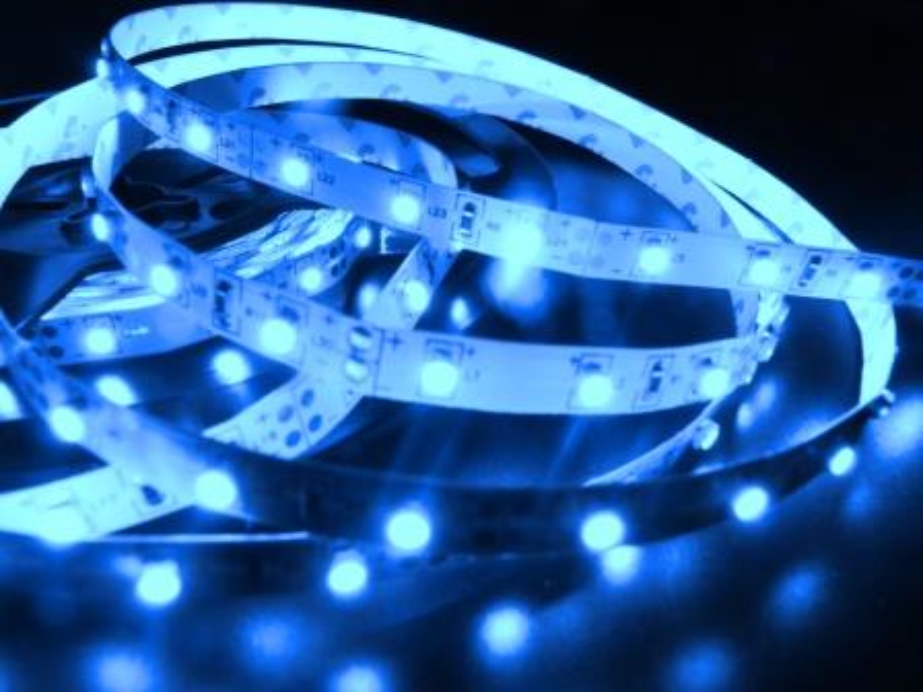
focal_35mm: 27
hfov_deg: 65.3
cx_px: 462
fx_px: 720
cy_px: 346
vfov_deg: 51.4
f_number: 4
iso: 100
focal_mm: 4.9
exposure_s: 1/160
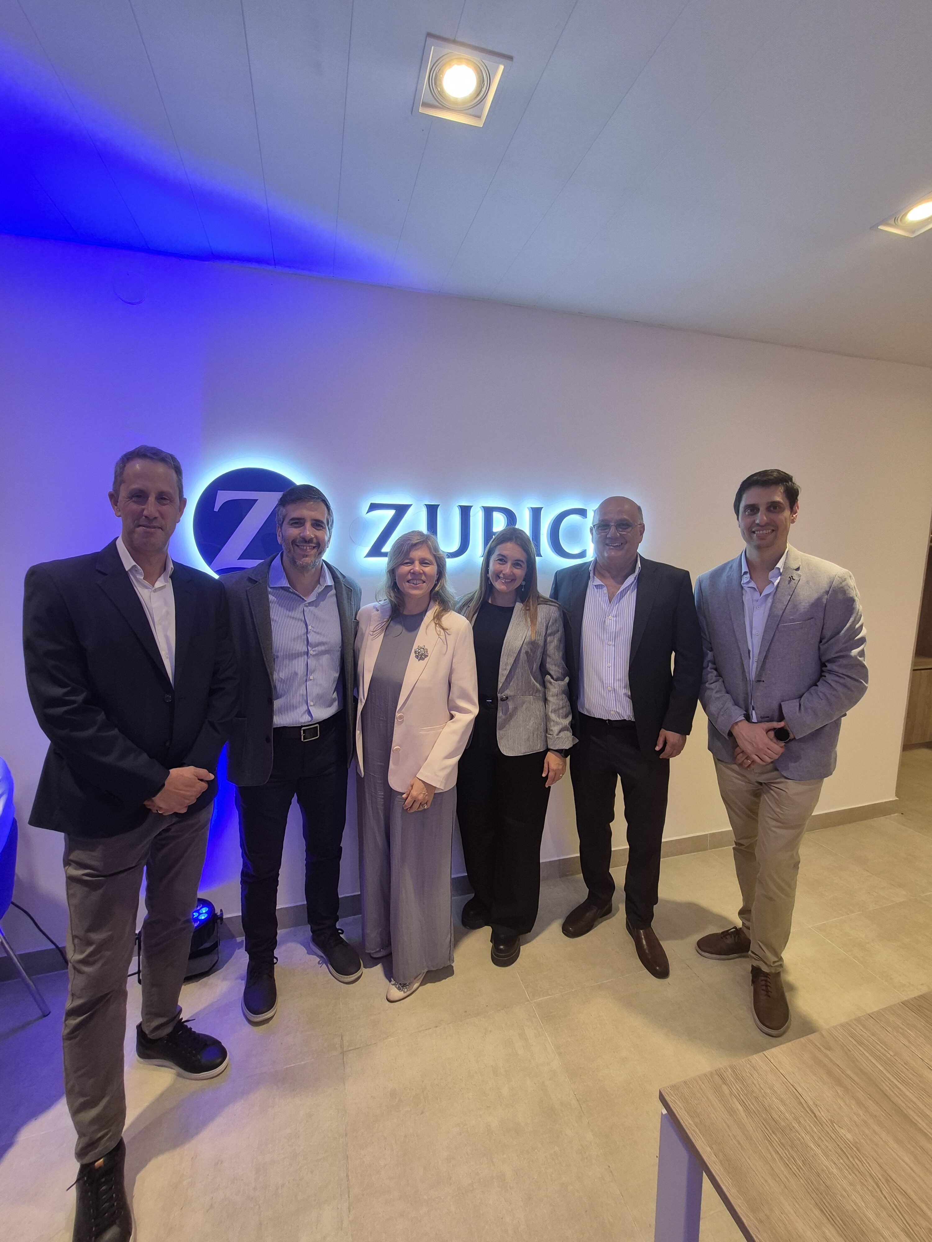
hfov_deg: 89.9
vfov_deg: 106.2
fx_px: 467
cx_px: 466
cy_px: 621
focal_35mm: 13
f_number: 2.2
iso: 80
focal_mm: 1.74
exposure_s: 1/50
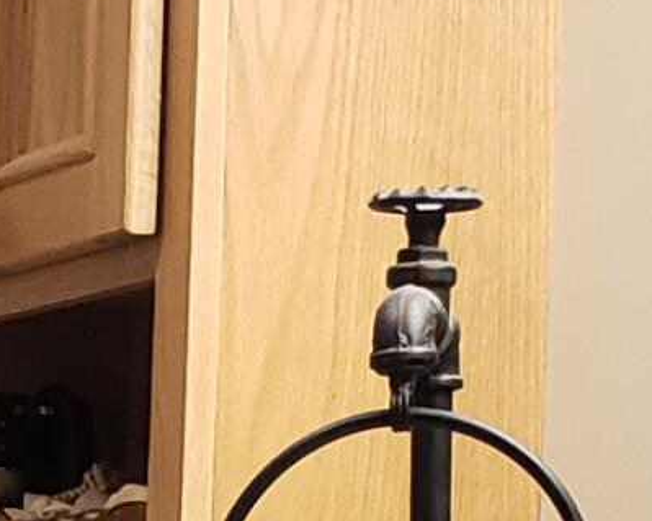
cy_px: 1158
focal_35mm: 191
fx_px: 3685
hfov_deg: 9.6
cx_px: -564
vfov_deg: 7.6
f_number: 2.4
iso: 200
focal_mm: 4.3
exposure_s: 1/60
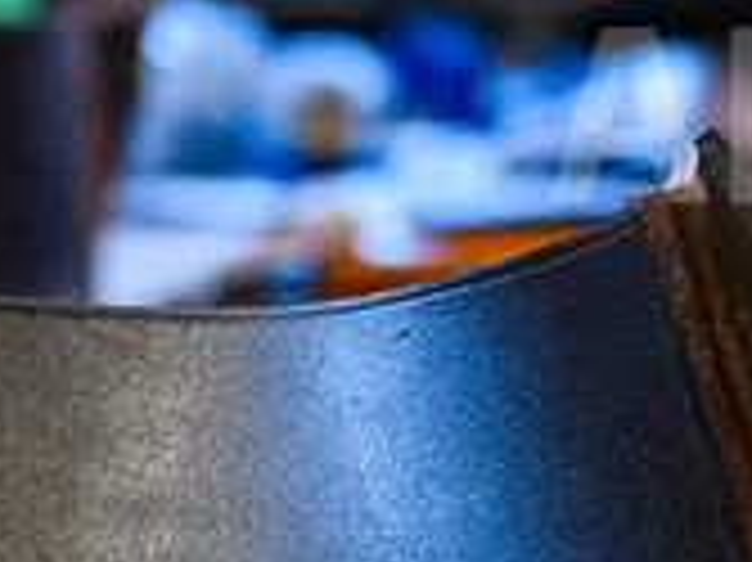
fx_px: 3387
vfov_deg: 9.3
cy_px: 717
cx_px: 154
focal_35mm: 156
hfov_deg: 12.6
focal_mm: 24
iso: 3200
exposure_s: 1/125
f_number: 2.8
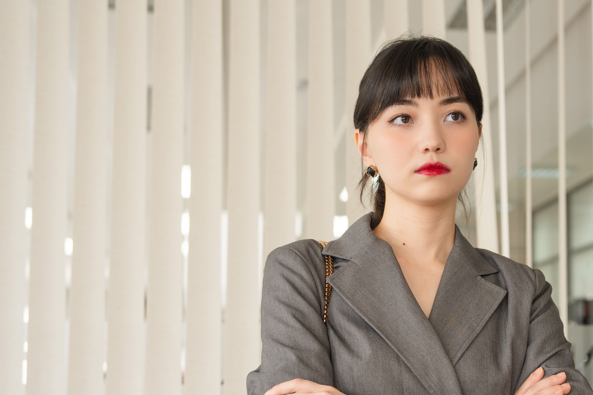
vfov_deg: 13.8
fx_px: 1631
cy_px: 266
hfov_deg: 20.6
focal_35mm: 99
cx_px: 330
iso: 1600
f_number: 2.8
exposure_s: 1/200
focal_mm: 70
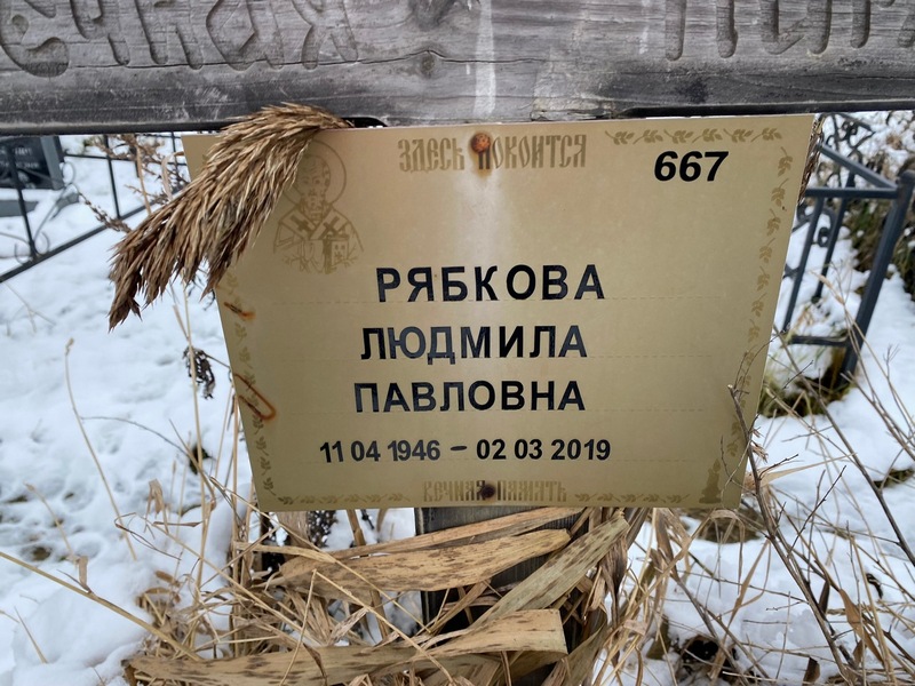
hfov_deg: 67.3
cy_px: 343
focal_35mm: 26
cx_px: 458
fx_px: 687
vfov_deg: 53.1
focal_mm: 4.25
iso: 32
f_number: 1.8
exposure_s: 1/192
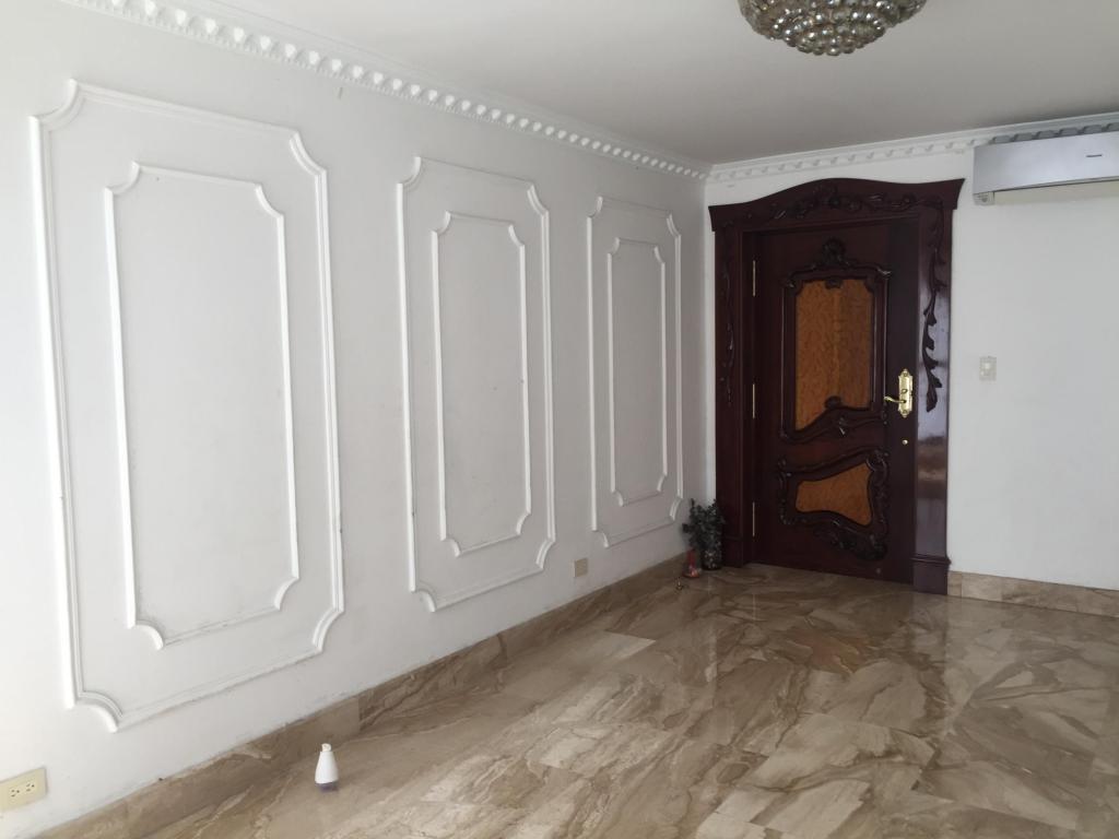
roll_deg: +0.2
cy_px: 420
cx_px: 560
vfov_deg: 48.2
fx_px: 937
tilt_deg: -5.4
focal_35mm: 29
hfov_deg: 61.7
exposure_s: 1/60
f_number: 2.2
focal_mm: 4.15
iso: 40
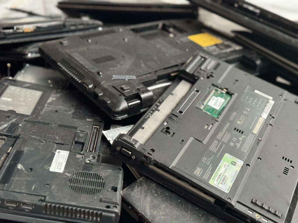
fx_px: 413
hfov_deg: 39.7
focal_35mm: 48
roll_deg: -2.0
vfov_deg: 30.3
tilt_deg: -35.9
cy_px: 112
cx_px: 149
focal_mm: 6.76
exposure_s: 1/51
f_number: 1.78
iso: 250
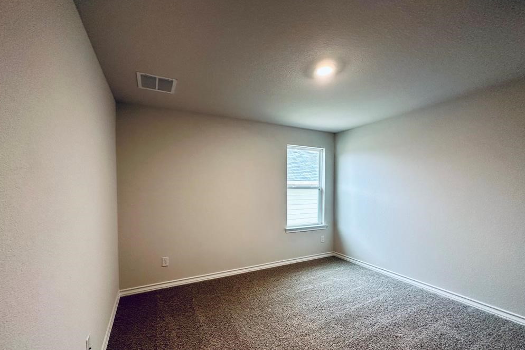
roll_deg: +0.9
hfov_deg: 100.4
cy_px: 196
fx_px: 219
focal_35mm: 15
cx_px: 258
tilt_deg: -2.8
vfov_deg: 77.0
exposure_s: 1/60
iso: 160
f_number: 2.2
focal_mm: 2.22
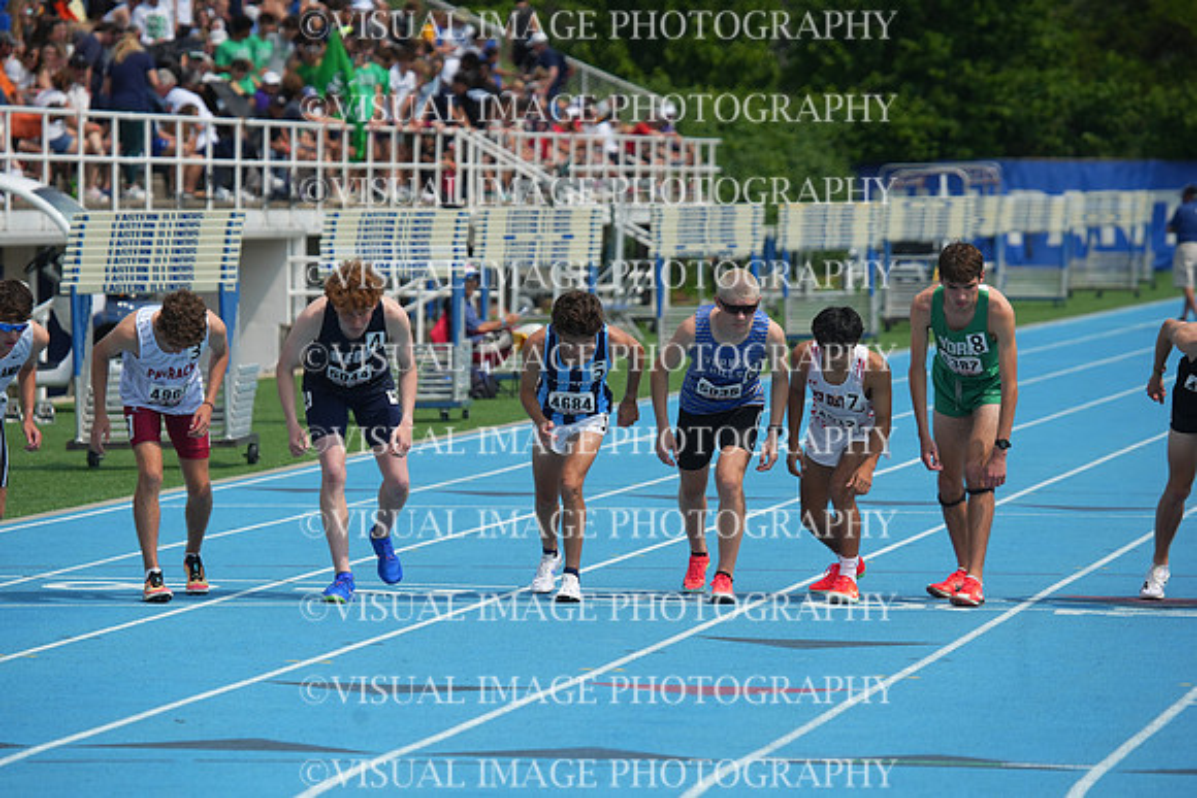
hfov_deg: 8.2
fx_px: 8314
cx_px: 598
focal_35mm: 250
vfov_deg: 5.5
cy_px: 399
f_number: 5.6
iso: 500
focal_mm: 250
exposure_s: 1/4000
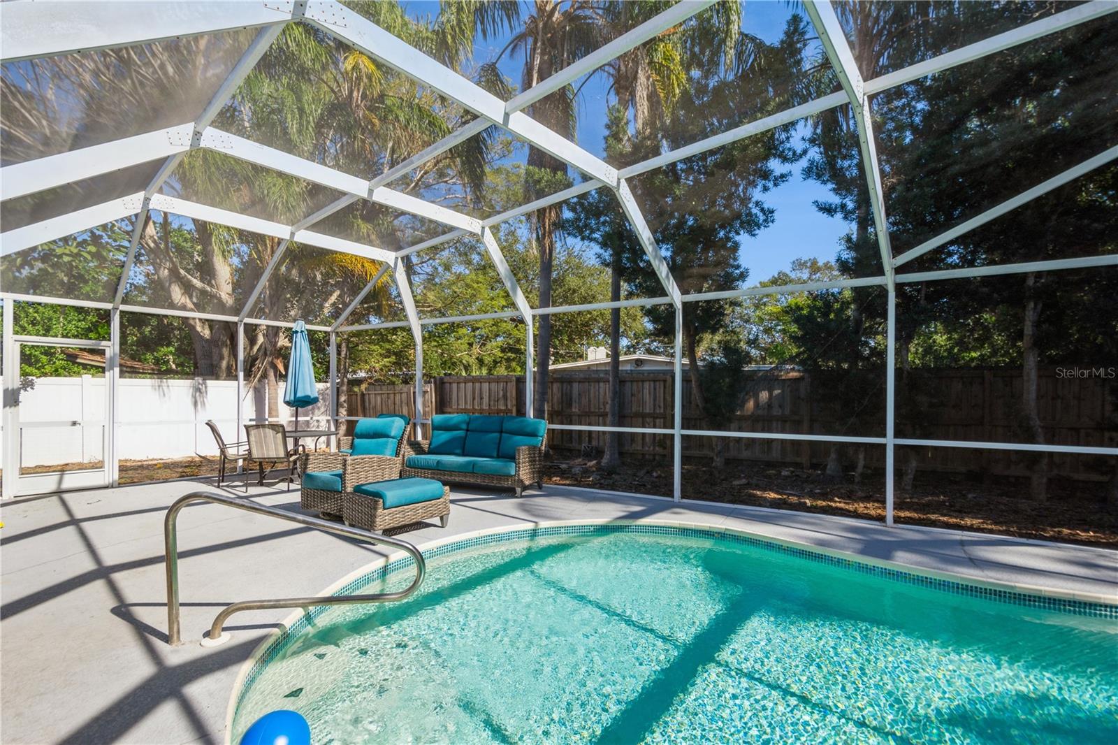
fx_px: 466
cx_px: 559
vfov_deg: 77.3
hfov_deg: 100.4
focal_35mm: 15
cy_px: 372
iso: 250
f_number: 8
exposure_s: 1/400
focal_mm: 10
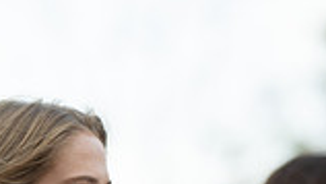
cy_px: 461
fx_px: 2196
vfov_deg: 4.7
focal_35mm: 254
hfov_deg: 8.5
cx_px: 151
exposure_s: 1/640
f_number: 1.4
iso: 125
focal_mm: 85
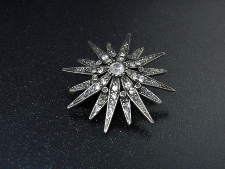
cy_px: 84
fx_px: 383
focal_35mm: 59
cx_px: 112
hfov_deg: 32.7
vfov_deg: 24.8
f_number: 8
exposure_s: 1/30
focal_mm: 10.6
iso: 729
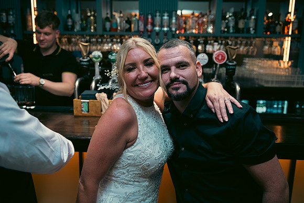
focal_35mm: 32
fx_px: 270
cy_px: 102
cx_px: 152
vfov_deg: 41.1
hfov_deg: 58.7
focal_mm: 32
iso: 800
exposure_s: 1/160
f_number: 3.5
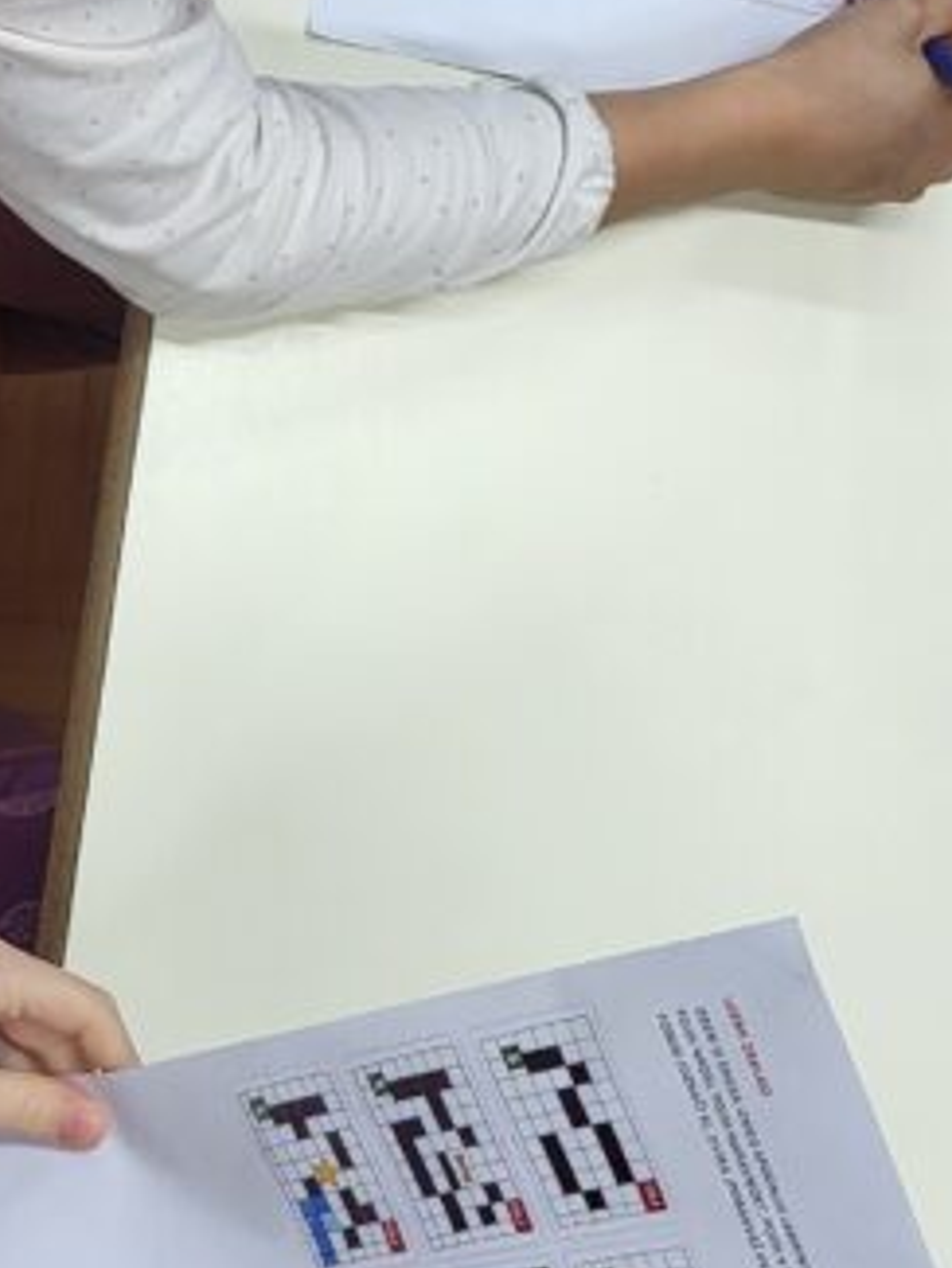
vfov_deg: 23.8
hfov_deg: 17.7
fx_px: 3005
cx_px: 86
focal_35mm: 82
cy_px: 562
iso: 100
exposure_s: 1/100
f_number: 1.8
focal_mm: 5.4
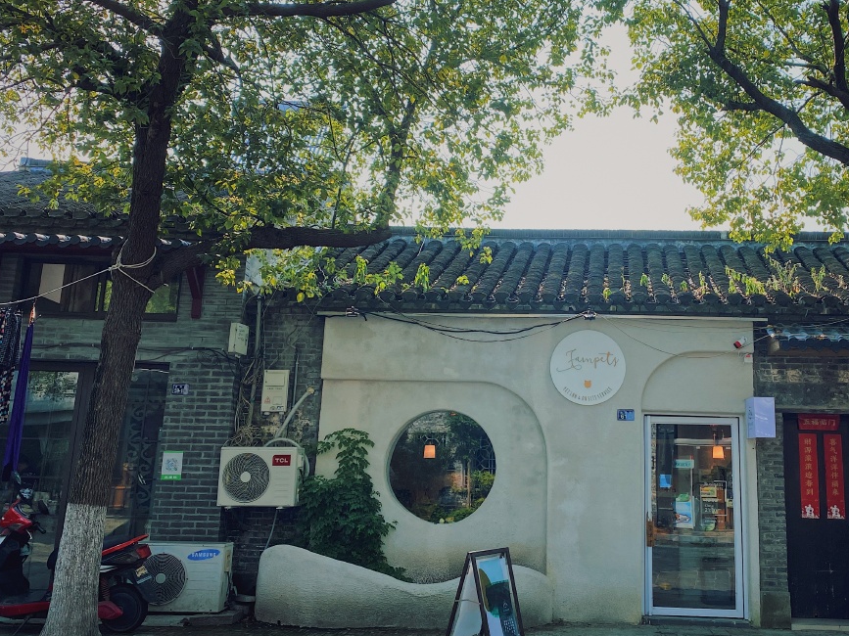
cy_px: 298
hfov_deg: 50.7
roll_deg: -1.8
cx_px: 548
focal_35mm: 36
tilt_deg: +12.9
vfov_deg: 39.6
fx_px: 883
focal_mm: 4.25
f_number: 1.8
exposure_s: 1/957
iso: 32
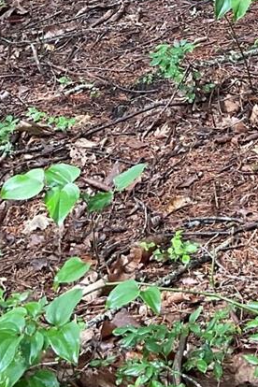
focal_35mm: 112
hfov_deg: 12.2
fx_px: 1204
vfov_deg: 16.8
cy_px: -172
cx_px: 150
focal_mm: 3
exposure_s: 1/60
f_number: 1.8
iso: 100
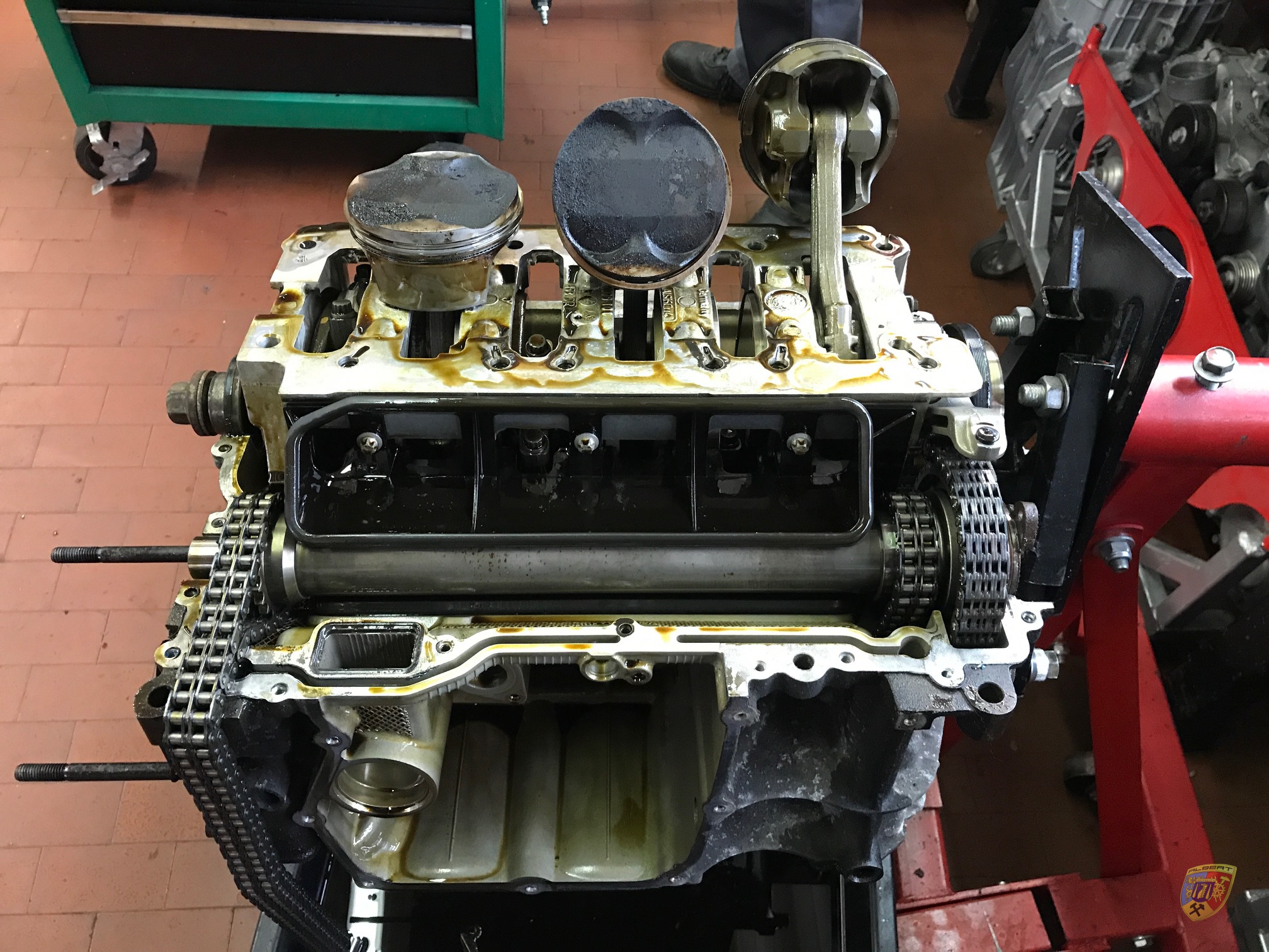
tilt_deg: -57.0
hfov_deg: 63.4
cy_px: 476
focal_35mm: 28
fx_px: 1026
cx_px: 634
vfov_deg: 49.7
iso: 100
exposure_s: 1/14
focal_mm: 3.99
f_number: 1.8
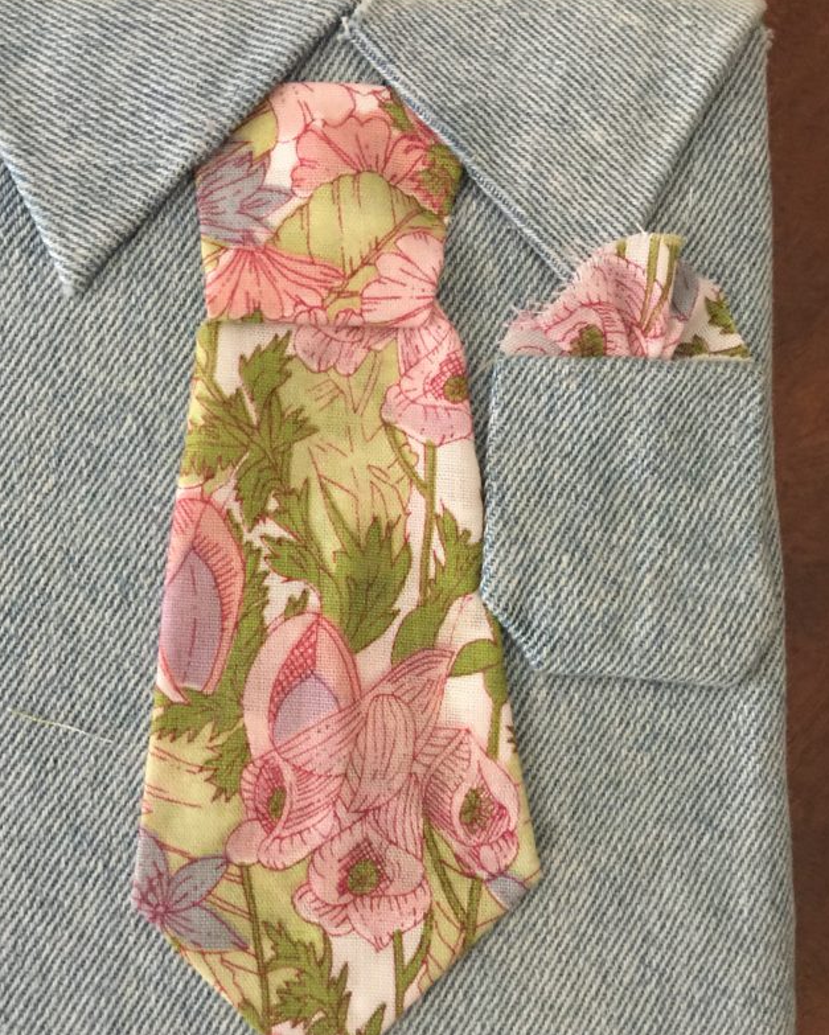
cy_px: 563
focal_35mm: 37
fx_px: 1134
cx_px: 349
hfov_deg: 40.0
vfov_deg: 49.0
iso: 80
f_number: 2.2
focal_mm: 4.15
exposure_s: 1/4
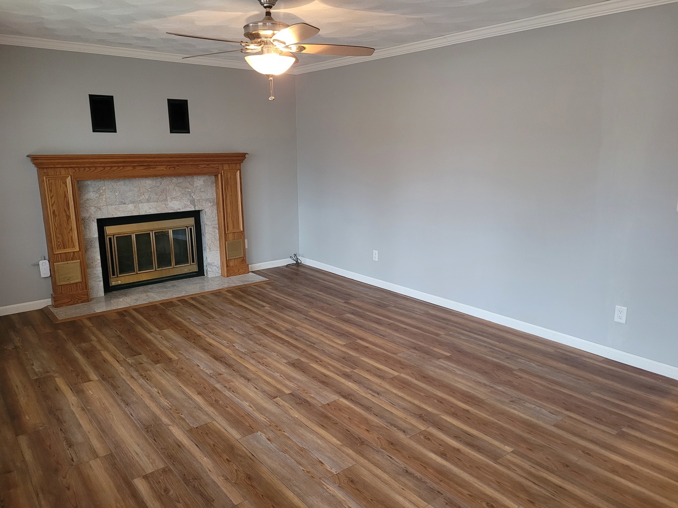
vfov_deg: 53.1
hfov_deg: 67.3
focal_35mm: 26
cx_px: 339
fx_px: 509
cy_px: 254
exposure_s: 1/40
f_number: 1.8
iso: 640
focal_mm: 5.4
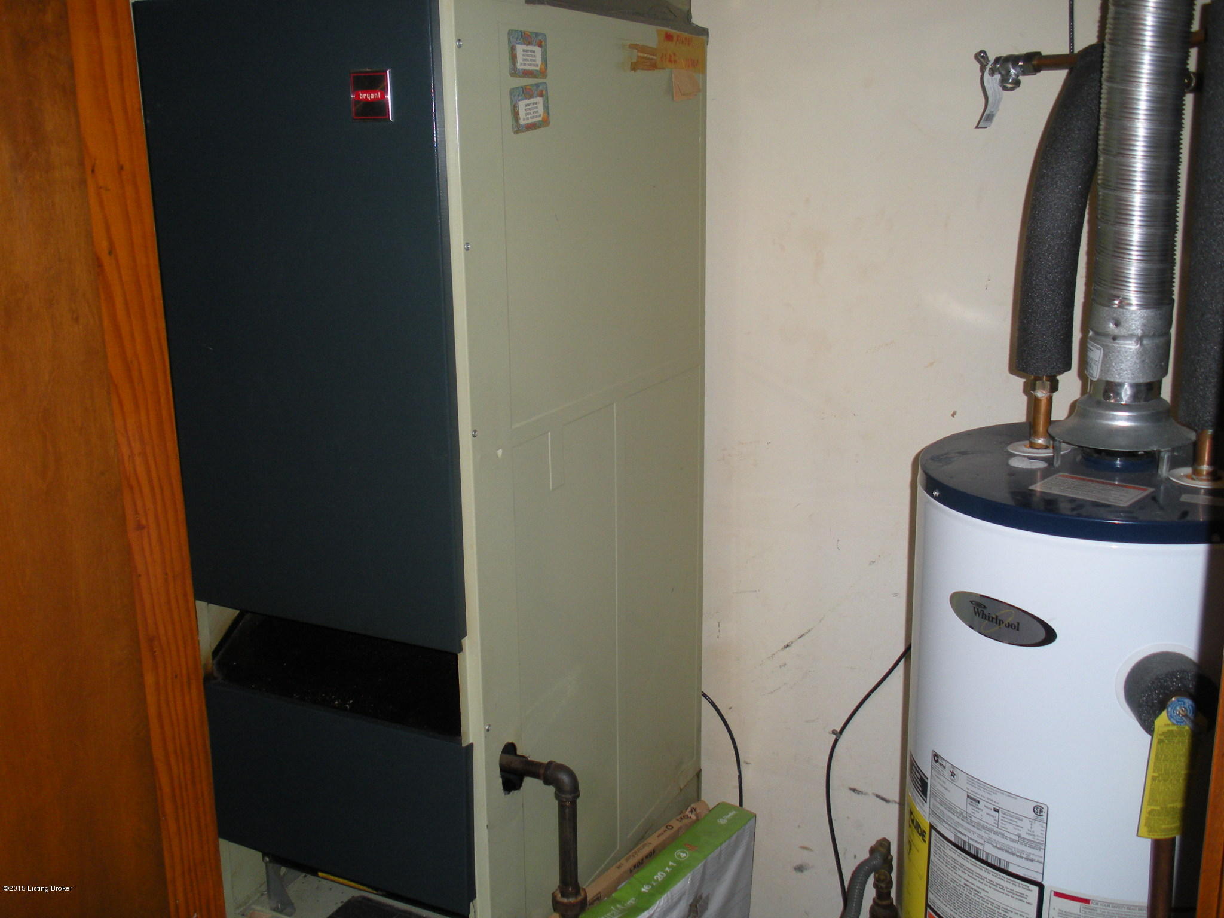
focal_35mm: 36
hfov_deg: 51.4
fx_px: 1273
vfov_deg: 39.7
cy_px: 459
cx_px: 612
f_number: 3.5
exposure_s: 1/60
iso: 134
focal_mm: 6.3
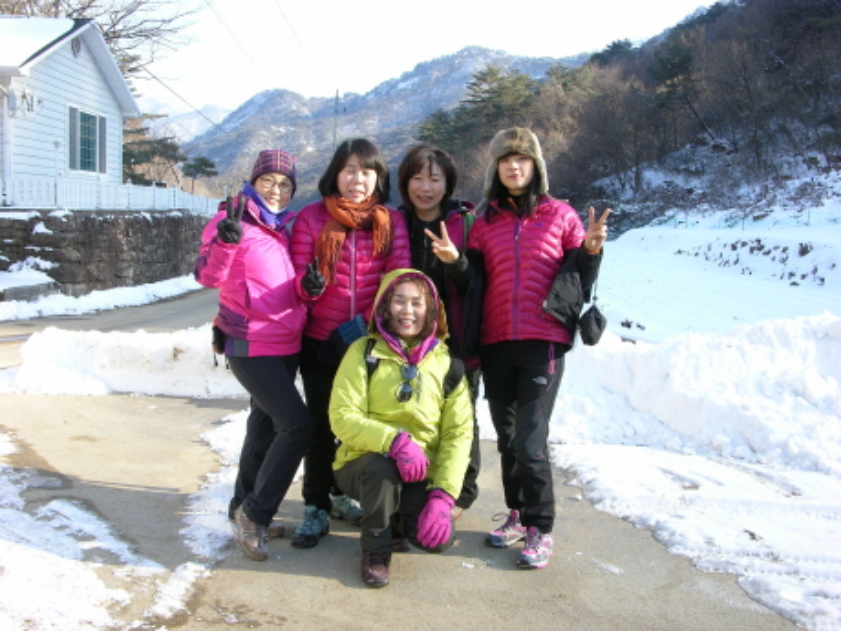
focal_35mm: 37
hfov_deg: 50.1
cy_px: 316
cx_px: 420
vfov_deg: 38.7
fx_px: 899
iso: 100
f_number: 5.7
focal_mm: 9.5
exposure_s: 1/110
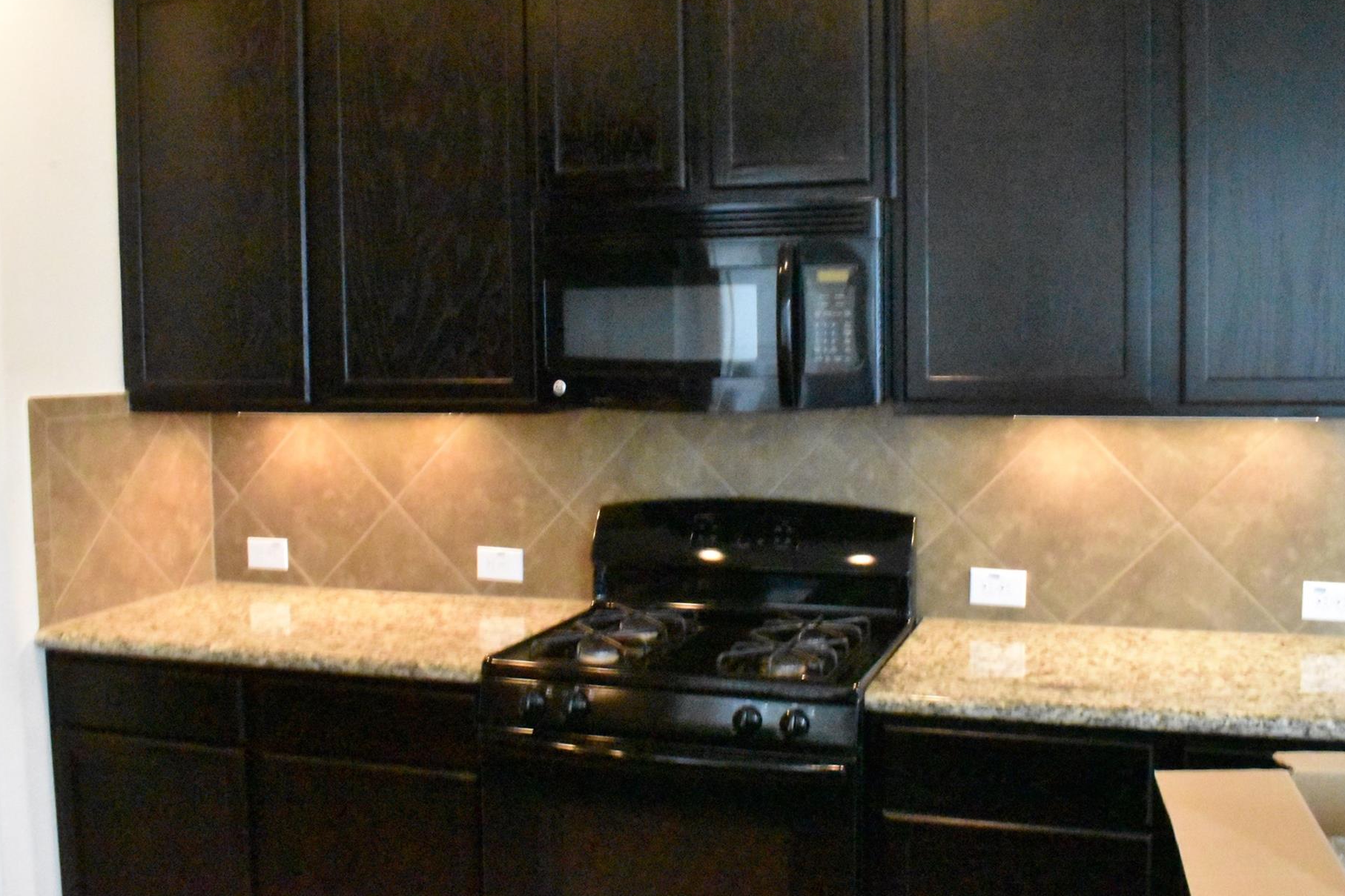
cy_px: 424
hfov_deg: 53.7
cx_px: 716
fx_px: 1329
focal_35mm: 36
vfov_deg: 37.3
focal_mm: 21
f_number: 25
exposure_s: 1/20
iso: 25600
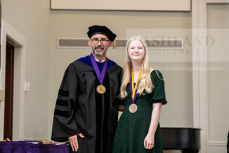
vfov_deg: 14.4
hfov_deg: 21.5
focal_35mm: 95
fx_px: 604
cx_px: 114
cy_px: 76
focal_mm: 95
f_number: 4.5
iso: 1600
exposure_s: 1/200
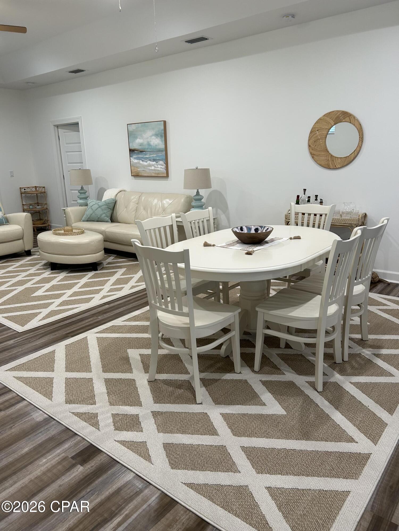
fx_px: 400
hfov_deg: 53.1
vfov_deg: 67.3
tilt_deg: -14.8
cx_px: 200
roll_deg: +1.5
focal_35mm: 26
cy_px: 266
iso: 100
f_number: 1.5
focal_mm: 5.7
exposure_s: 1/60
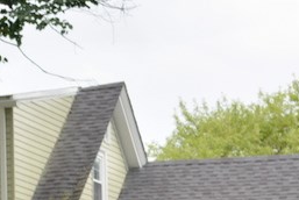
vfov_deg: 6.3
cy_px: 284
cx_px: -10
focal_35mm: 215
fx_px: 1788
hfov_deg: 9.5
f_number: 5.6
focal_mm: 36
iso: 100
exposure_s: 1/125
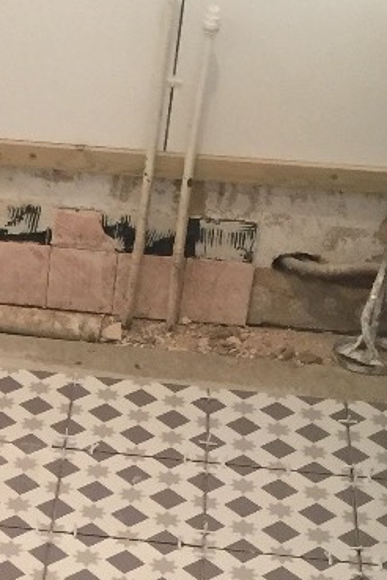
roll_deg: -0.9
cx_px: -82
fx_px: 1580
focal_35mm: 98
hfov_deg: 13.6
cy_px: 607
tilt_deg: -37.7
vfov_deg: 20.1
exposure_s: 1/17
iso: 125
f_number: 2.2
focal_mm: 4.15
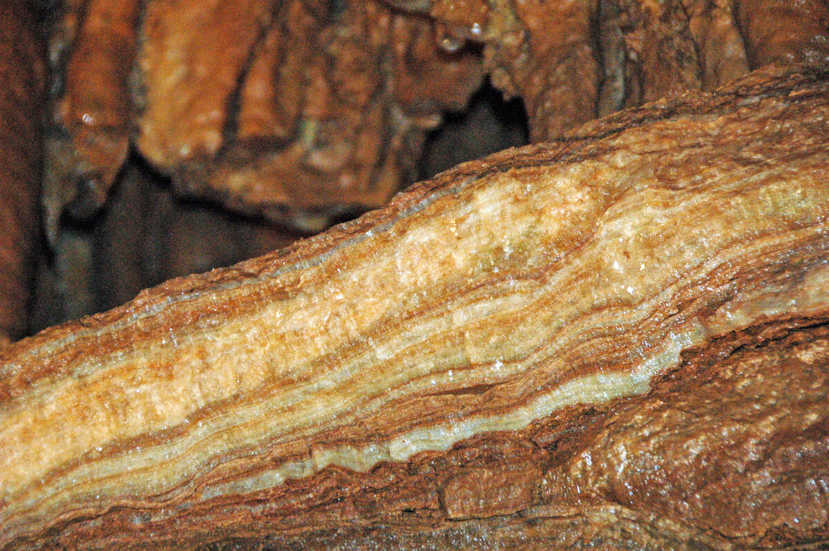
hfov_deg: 10.6
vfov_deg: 7.0
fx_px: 4487
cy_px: 276
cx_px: 414
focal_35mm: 195
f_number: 5.6
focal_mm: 130
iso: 1600
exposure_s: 1/60
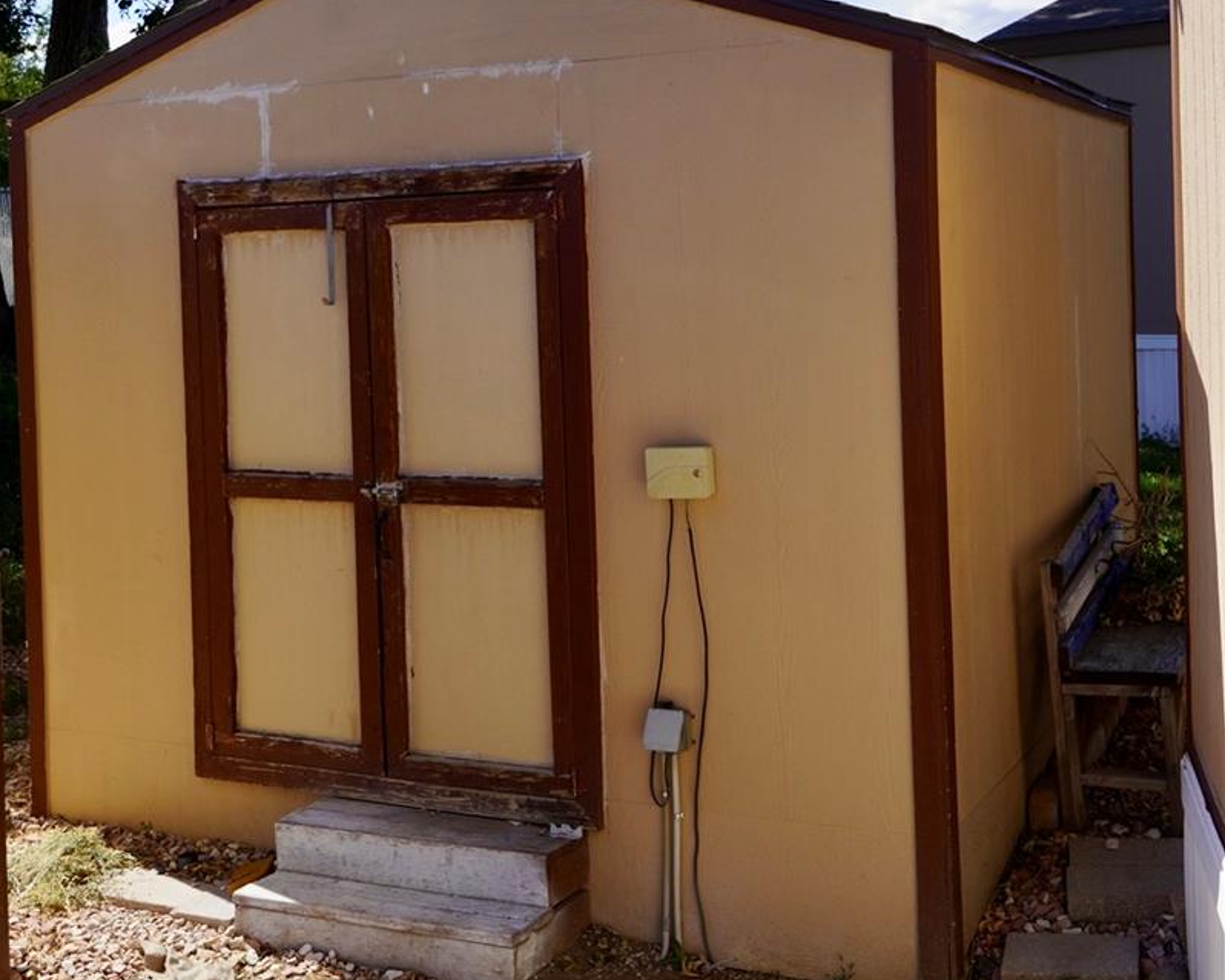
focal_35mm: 49
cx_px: 612
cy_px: 295
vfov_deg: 30.7
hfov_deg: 38.3
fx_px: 1765
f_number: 9
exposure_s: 1/160
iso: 100
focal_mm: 23
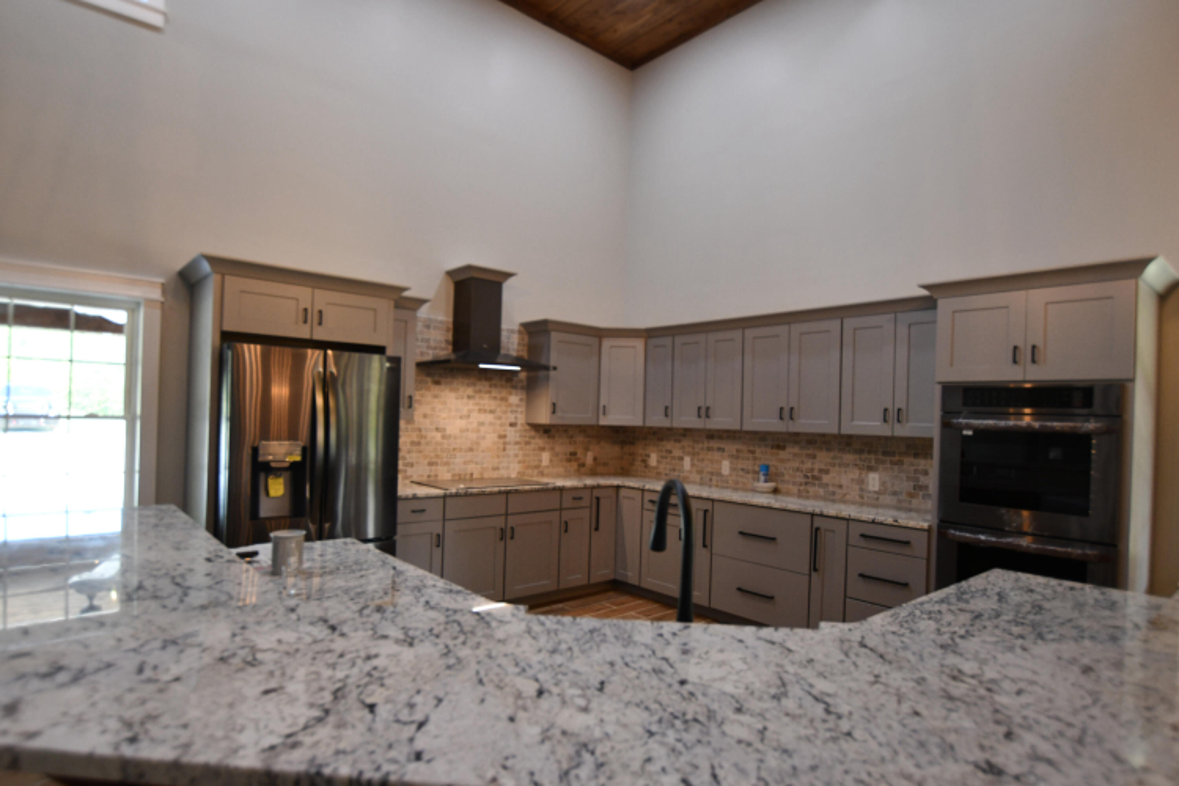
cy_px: 393
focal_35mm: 19
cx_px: 590
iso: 900
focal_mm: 13
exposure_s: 1/125
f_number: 3.5
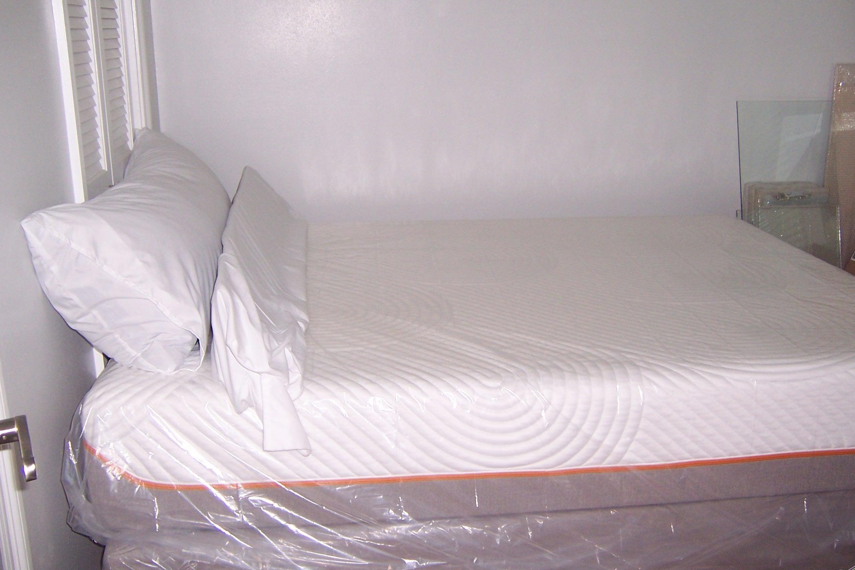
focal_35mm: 35
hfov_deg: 54.4
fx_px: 831
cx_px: 434
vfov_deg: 37.8
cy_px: 265
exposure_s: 1/60
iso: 140
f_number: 2.8
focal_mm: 5.5
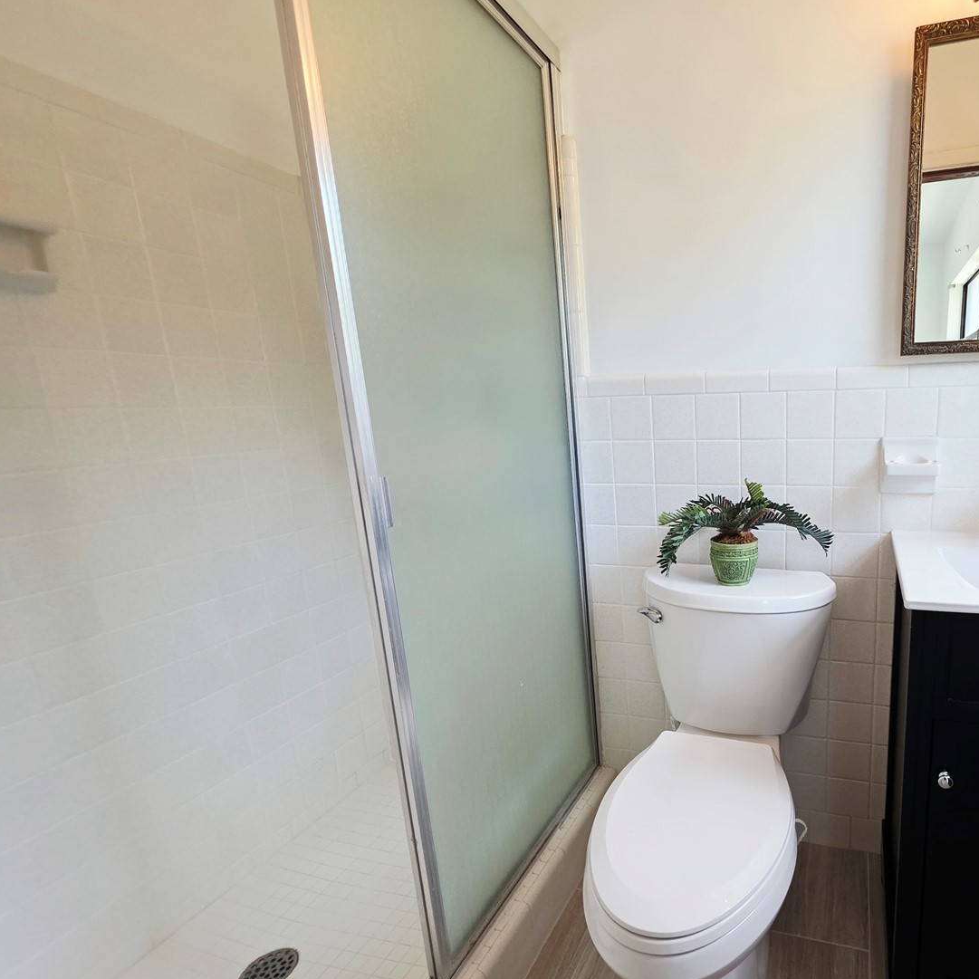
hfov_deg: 79.3
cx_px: 700
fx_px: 544
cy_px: 525
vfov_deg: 83.8
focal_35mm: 17
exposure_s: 1/120
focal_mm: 2.2
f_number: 1.9
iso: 200
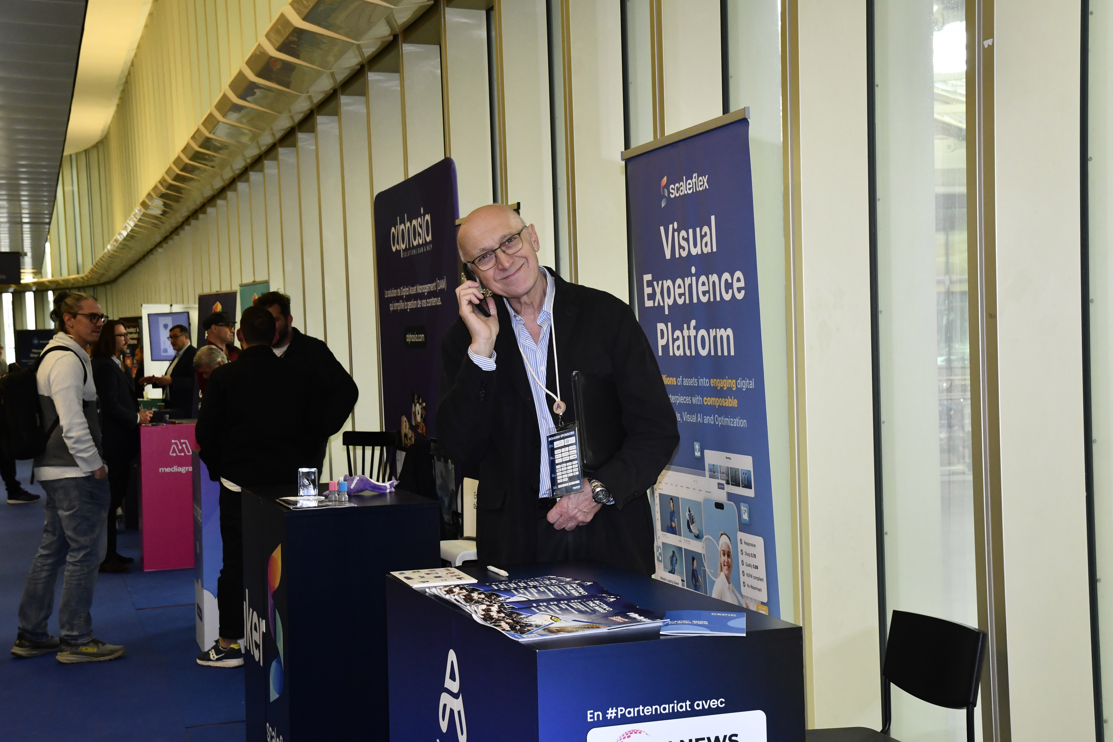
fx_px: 1577
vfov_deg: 26.5
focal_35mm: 51
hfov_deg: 38.9
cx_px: 556
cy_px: 371
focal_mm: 34
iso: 1600
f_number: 6.3
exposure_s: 1/125
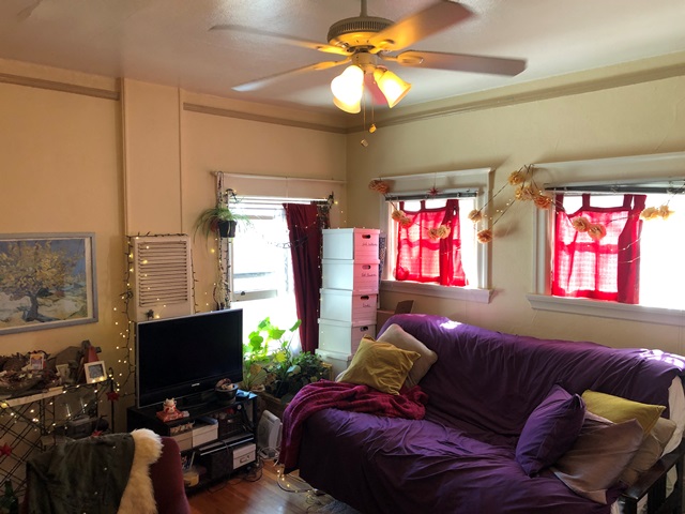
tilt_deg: -2.2
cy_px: 257
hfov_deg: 63.4
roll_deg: +0.9
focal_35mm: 28
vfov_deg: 49.7
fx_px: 554
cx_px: 342
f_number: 1.8
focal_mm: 4
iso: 40
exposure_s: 1/30
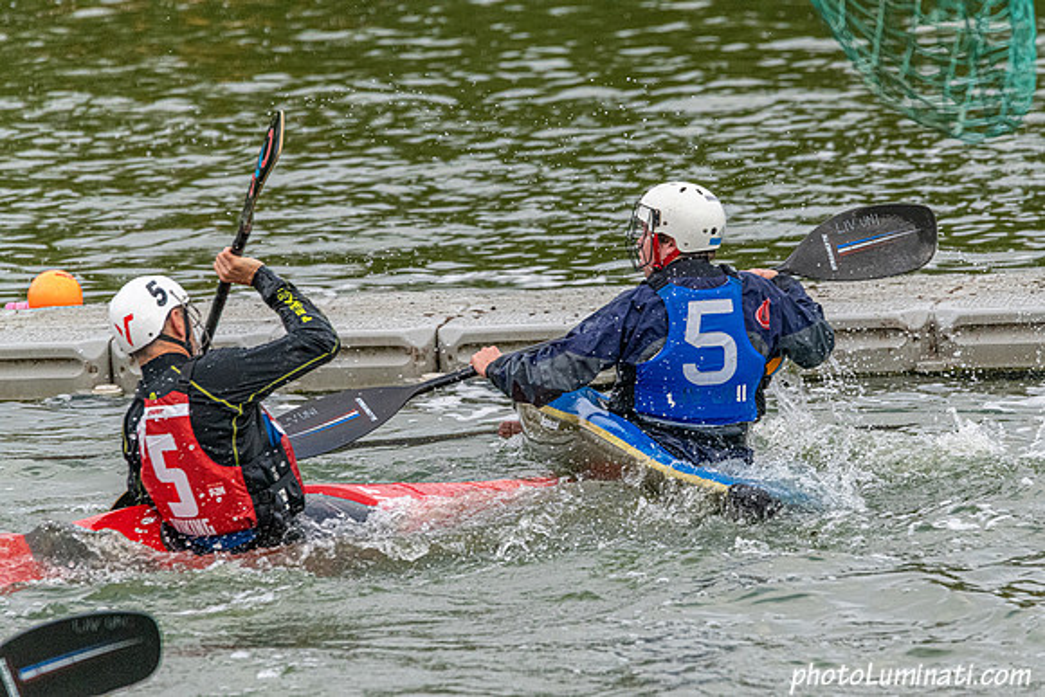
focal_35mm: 461
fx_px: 13396
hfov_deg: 4.5
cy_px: 402
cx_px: 603
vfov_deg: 3.0
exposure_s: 1/2000
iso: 3200
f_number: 8
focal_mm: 400
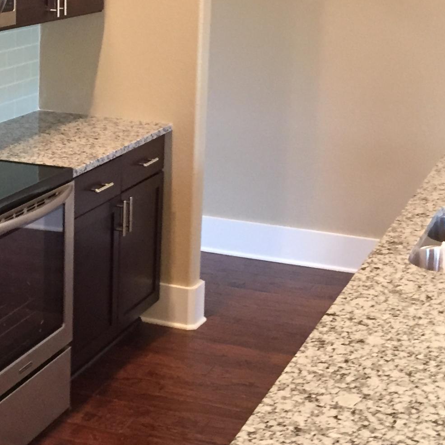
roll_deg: -1.1
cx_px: 49
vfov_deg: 22.1
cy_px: 129
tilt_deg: -11.7
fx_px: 1134
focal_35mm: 78
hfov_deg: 21.7
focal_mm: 4.15
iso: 250
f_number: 2.2
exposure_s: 1/24
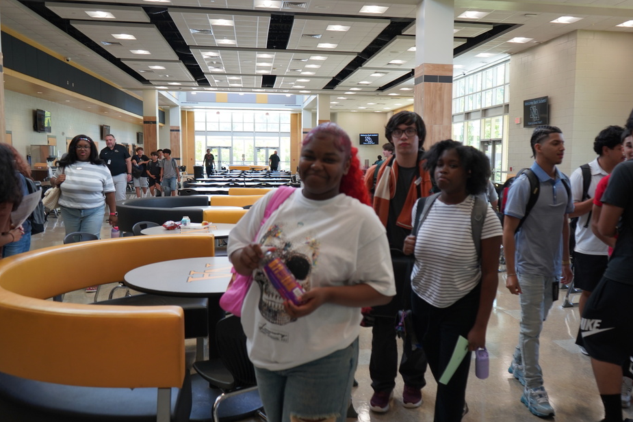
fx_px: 545
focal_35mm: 31
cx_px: 348
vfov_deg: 42.3
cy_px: 211
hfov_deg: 60.2
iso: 800
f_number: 4
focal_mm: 28
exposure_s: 1/160
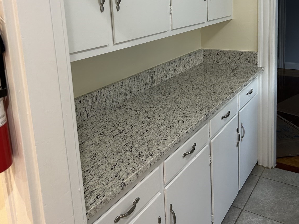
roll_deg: +4.0
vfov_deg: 39.3
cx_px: 149
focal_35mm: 35
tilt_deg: -9.5
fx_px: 302
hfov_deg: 52.6
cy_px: 49
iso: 100
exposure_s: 1/60
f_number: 1.5
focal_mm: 5.7
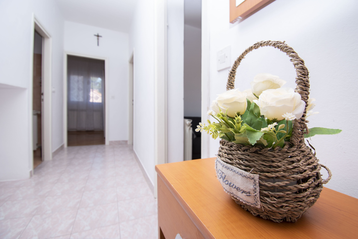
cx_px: 179
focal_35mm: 15
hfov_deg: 100.4
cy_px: 120
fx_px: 149
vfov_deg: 77.3
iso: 100
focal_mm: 10
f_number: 5.6
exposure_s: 1/60
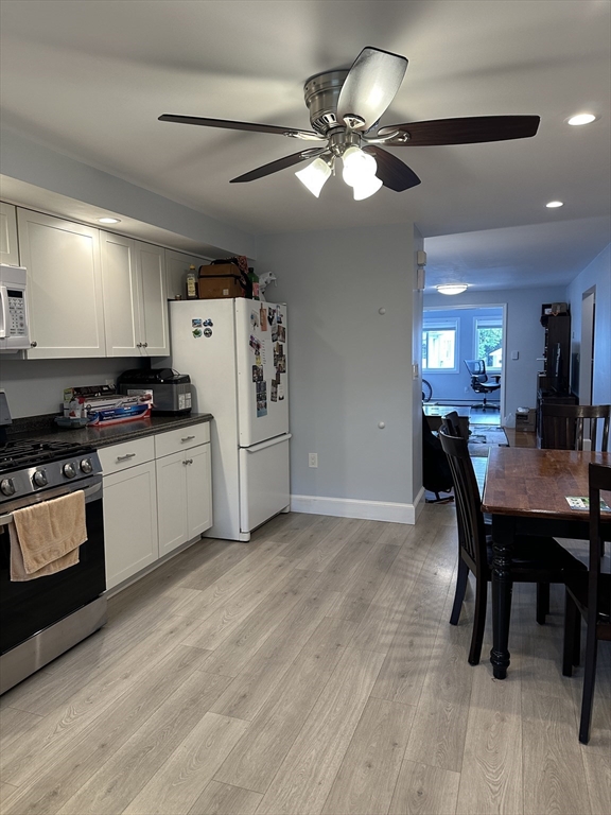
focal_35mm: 24
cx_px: 306
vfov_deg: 71.6
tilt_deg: -5.7
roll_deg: +1.4
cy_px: 408
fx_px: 565
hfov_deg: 56.8
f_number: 1.78
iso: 200
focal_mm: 6.86
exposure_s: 1/120
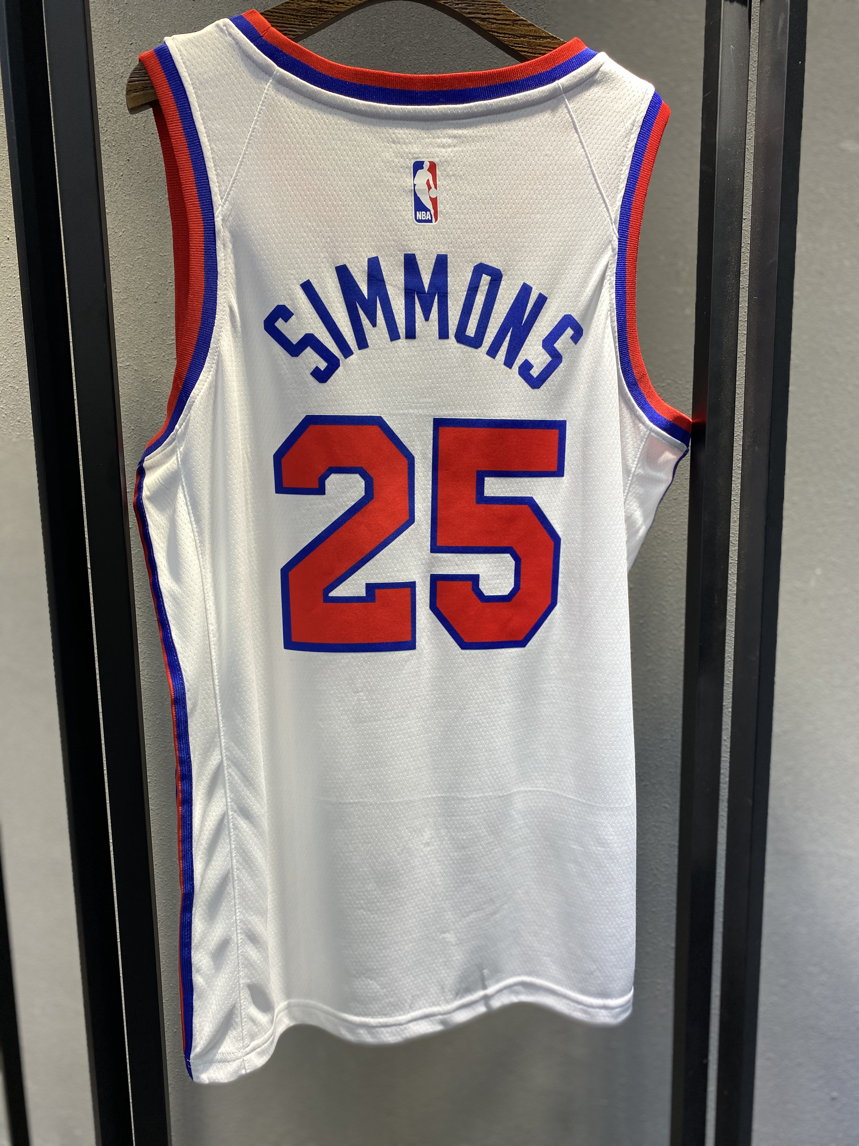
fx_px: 860
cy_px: 573
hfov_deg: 53.1
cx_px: 430
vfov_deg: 67.3
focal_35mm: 26
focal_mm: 4.25
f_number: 1.8
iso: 50
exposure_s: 1/100
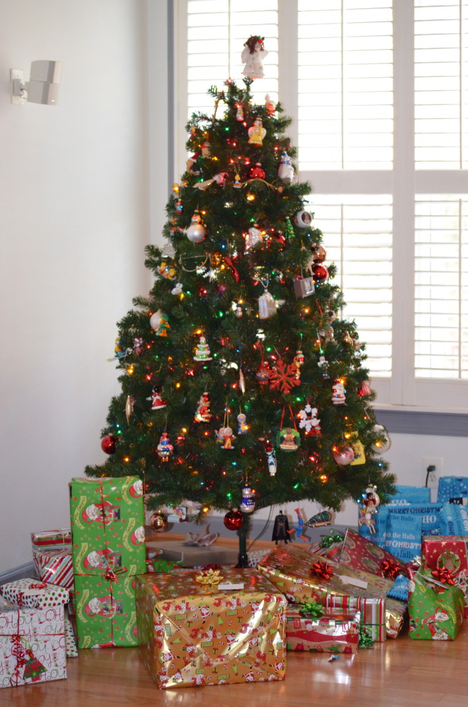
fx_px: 1616
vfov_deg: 24.7
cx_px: 234
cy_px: 354
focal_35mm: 82
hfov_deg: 16.5
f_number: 4
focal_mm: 55
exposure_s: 1/60
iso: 2200
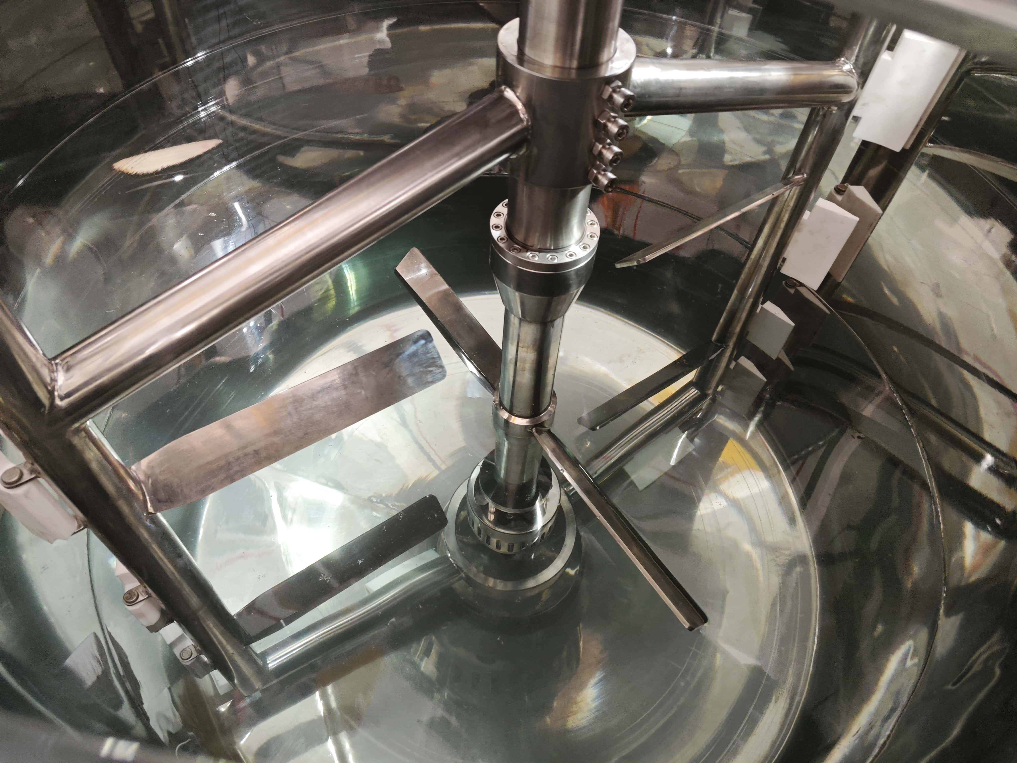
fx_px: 676
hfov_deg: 73.9
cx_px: 508
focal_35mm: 23
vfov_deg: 58.9
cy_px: 382
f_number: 1.8
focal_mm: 5.43
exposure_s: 1/25
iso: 800
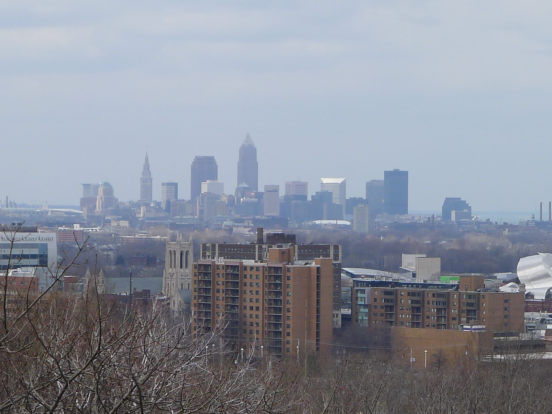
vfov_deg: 8.0
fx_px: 2966
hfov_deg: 10.6
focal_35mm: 186
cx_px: 266
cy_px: 207
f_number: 4
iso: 80
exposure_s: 1/640
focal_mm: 19.2
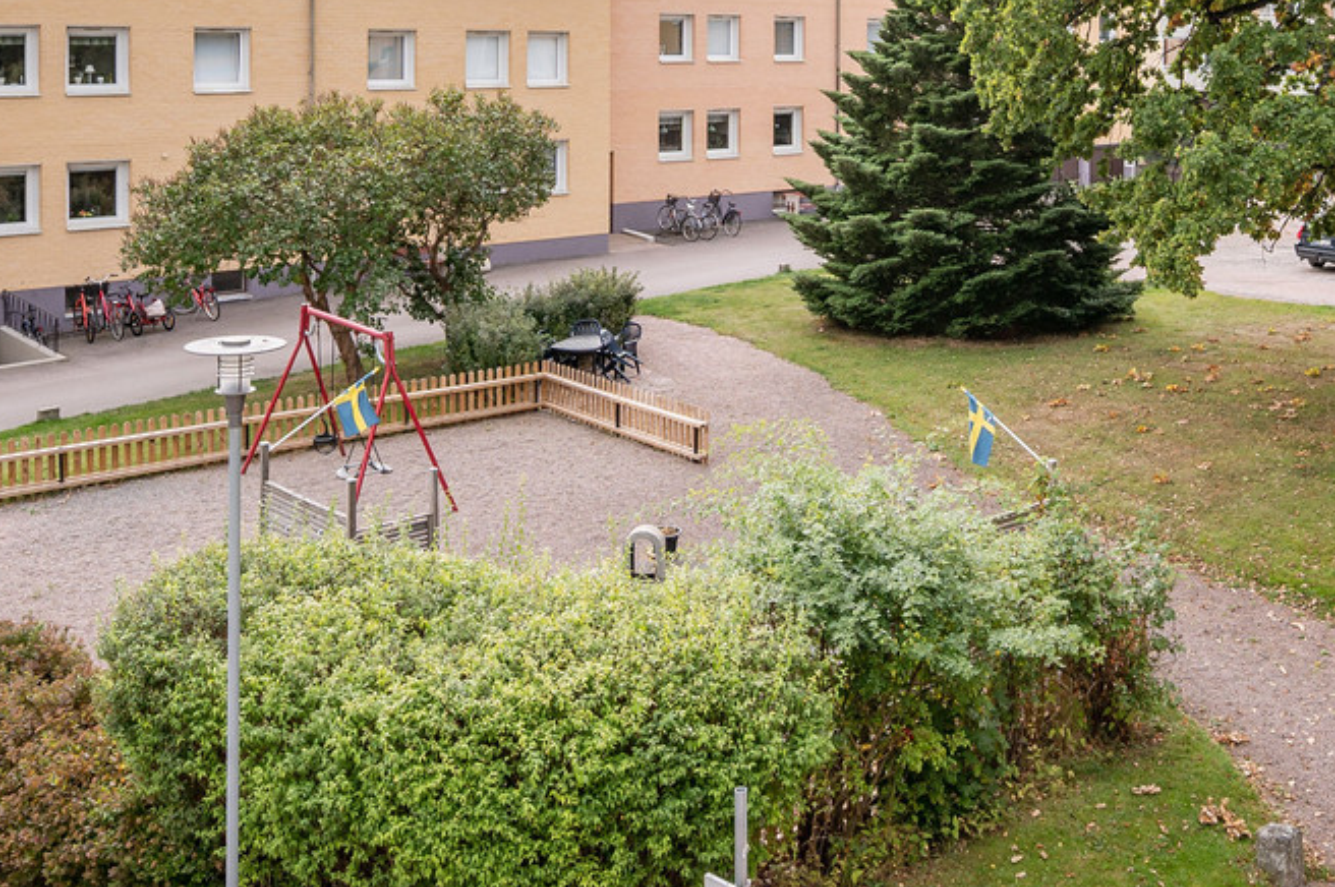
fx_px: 1667
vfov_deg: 28.6
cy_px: 85
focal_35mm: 45
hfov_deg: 42.7
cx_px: 946
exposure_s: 1/80
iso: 160
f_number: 8
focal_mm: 20.5
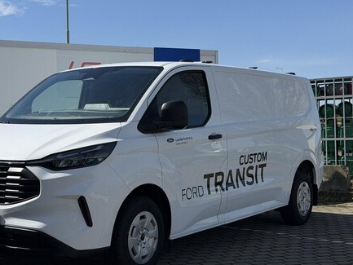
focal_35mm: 61
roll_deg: +1.2
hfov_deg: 31.5
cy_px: 127
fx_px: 622
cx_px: 131
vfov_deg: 24.0
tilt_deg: -0.3
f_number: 1.78
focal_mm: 6.76
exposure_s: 1/7143
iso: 64
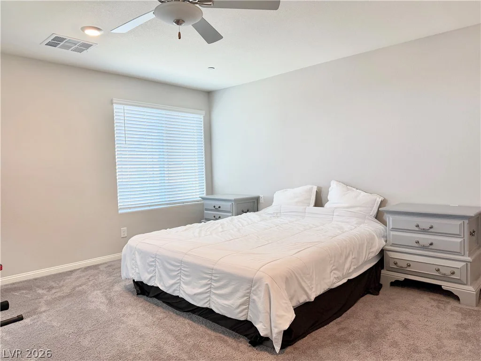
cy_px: 180
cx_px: 240
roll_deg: +1.4
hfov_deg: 71.6
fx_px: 333
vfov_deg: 56.8
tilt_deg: -3.0
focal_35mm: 24
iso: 100
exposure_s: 1/132
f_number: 1.78
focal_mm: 6.76
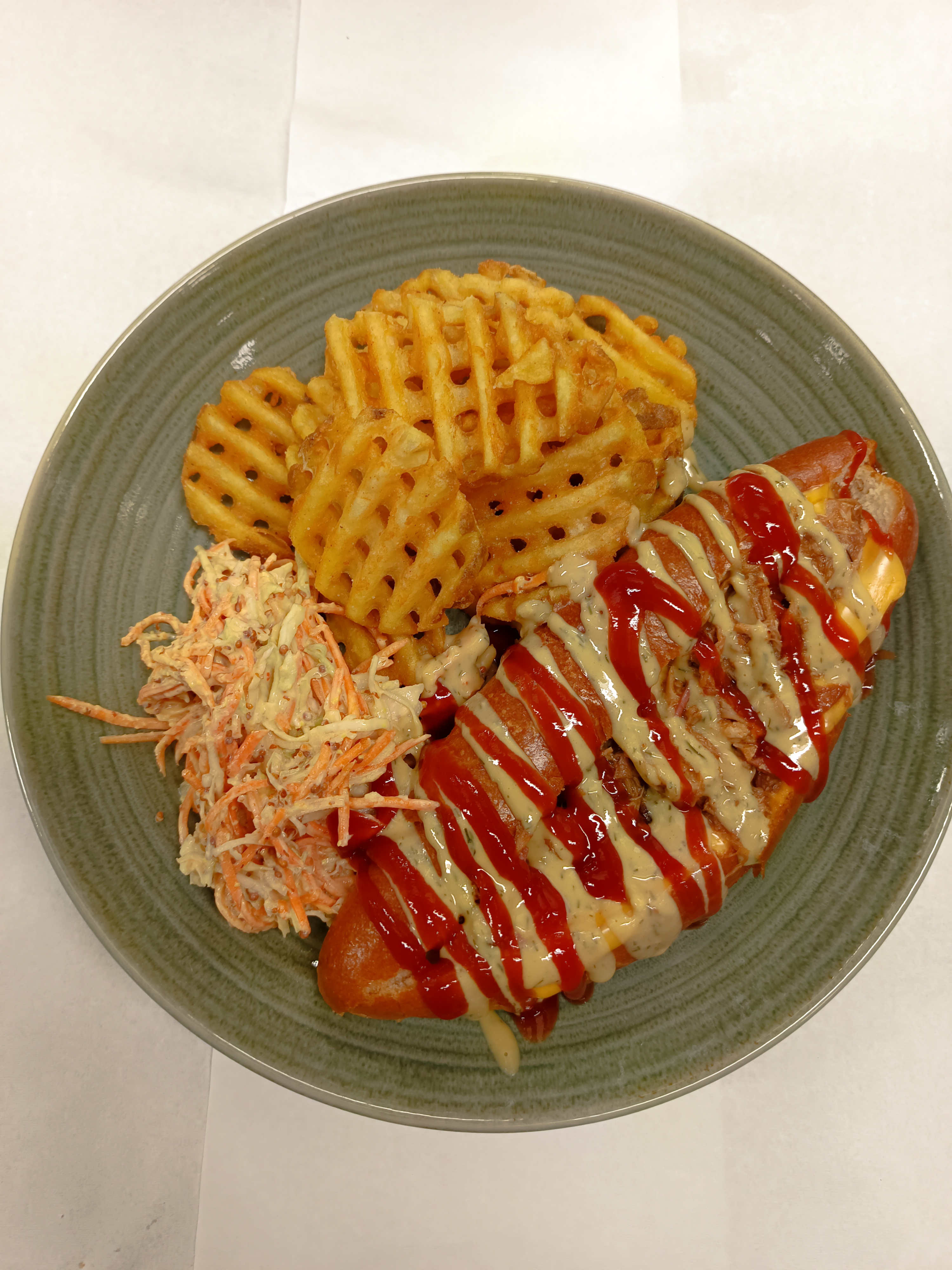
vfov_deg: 71.6
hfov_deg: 56.8
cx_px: 476
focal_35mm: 24
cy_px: 635
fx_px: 880
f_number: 1.7
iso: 151
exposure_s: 1/50
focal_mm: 5.31
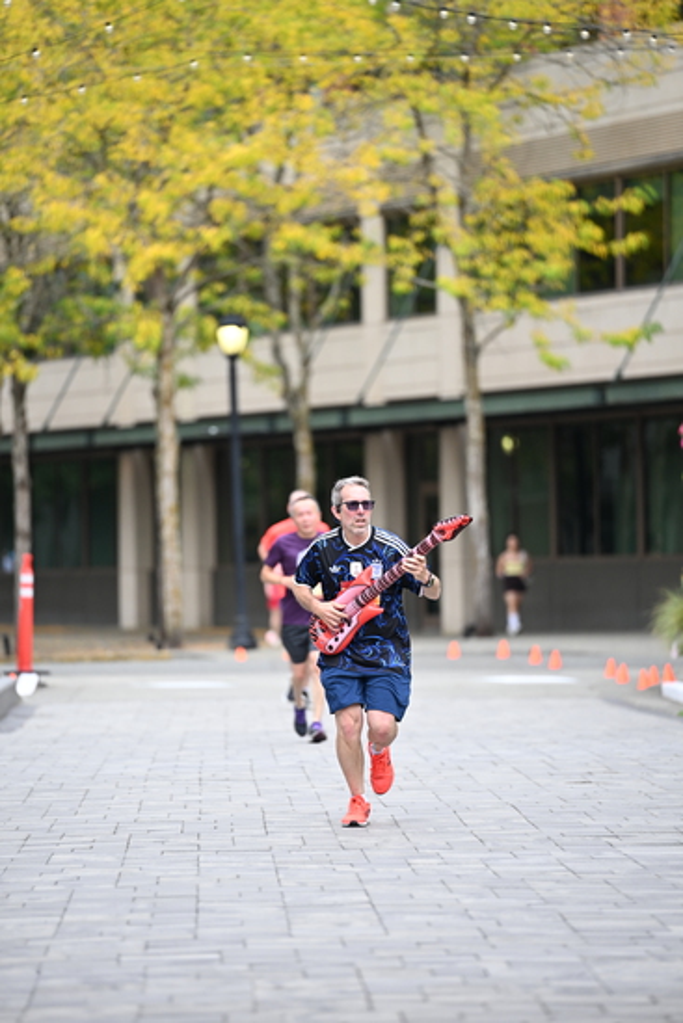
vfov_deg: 10.3
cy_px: 512
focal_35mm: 200
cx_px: 342
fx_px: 5688
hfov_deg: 6.9
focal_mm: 200
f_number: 2.8
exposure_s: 1/1600
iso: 640
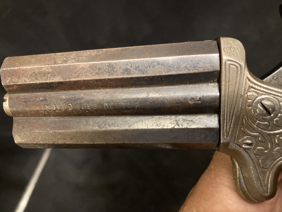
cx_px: 141
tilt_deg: -54.7
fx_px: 228
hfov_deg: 63.4
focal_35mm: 28
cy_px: 106
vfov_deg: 49.7
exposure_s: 1/25
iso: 500
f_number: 1.8
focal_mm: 3.99
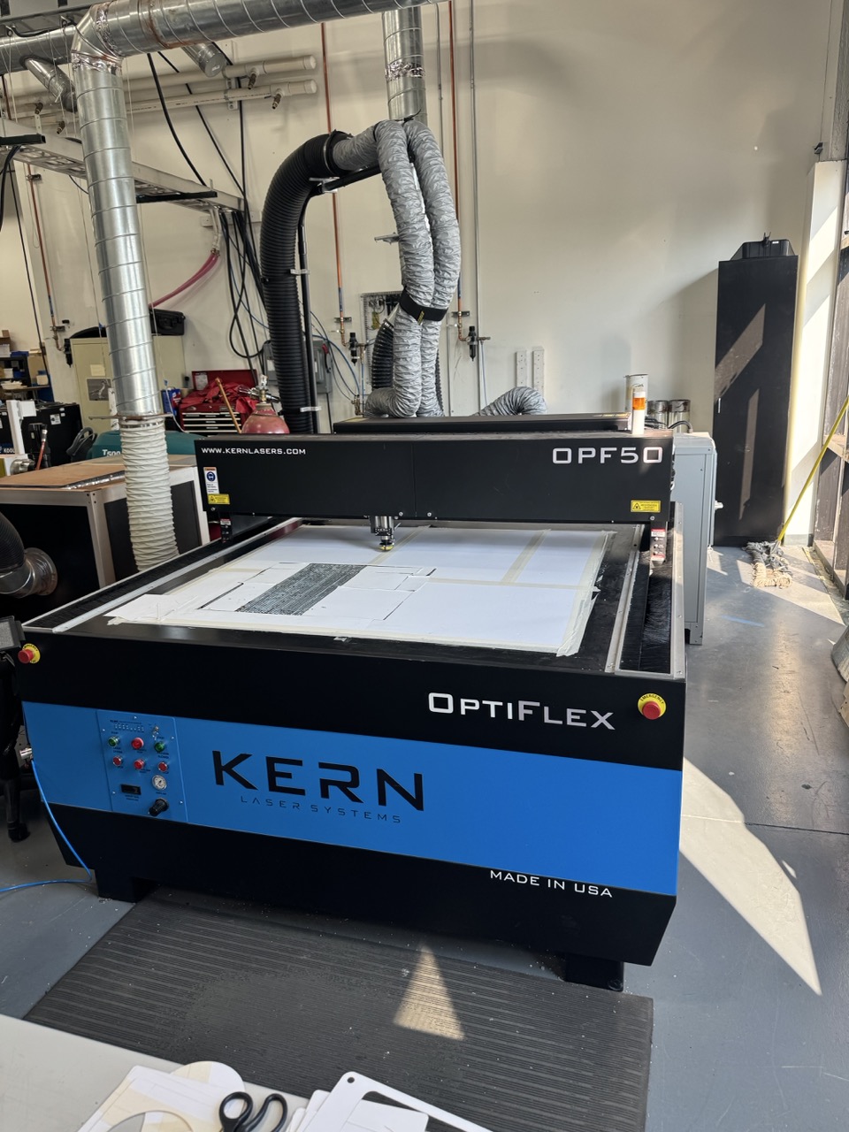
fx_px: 785
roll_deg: +3.2
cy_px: 566
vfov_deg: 71.6
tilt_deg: -15.8
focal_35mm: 24
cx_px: 424
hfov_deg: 56.8
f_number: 1.78
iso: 80
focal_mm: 6.76
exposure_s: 1/120
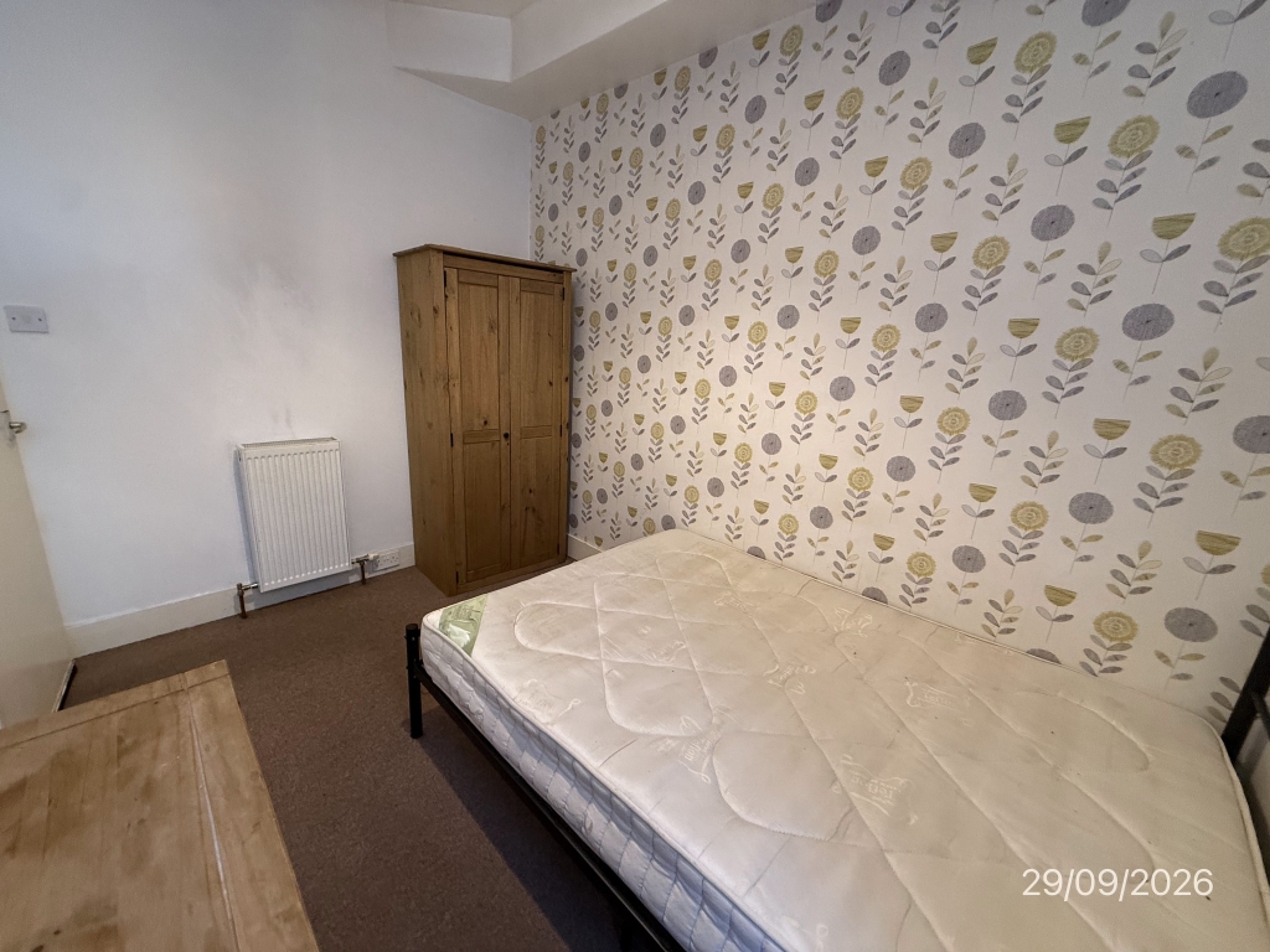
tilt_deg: -14.5
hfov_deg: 102.1
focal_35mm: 14
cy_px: 476
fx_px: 514
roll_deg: -2.5
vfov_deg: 85.7
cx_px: 635
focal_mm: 2.22
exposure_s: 1/61
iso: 320
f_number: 2.2
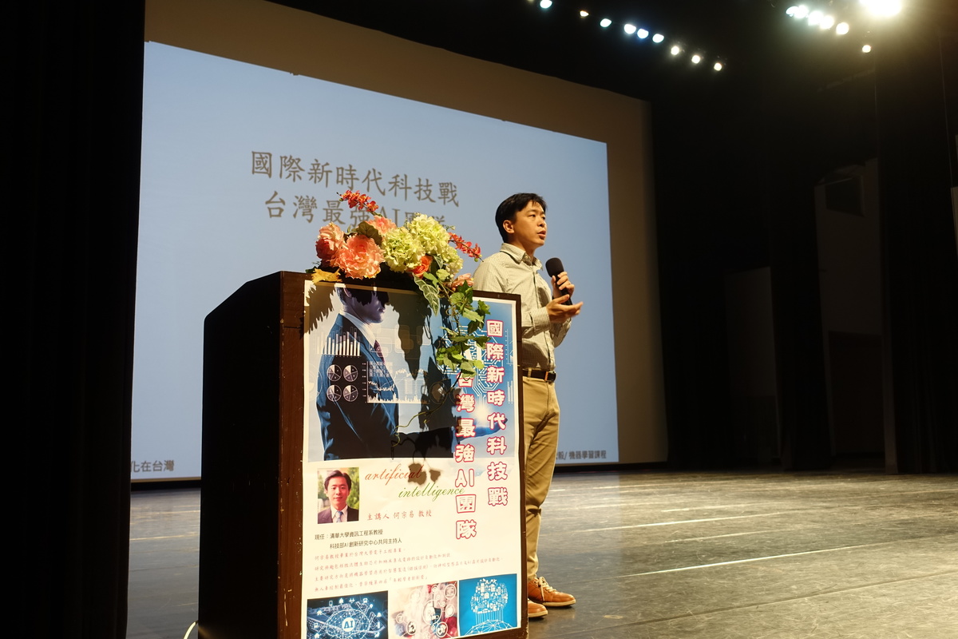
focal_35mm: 35
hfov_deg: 54.4
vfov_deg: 37.9
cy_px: 320
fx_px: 931
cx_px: 479
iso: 320
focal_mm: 12.99
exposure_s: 1/40
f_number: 2.8
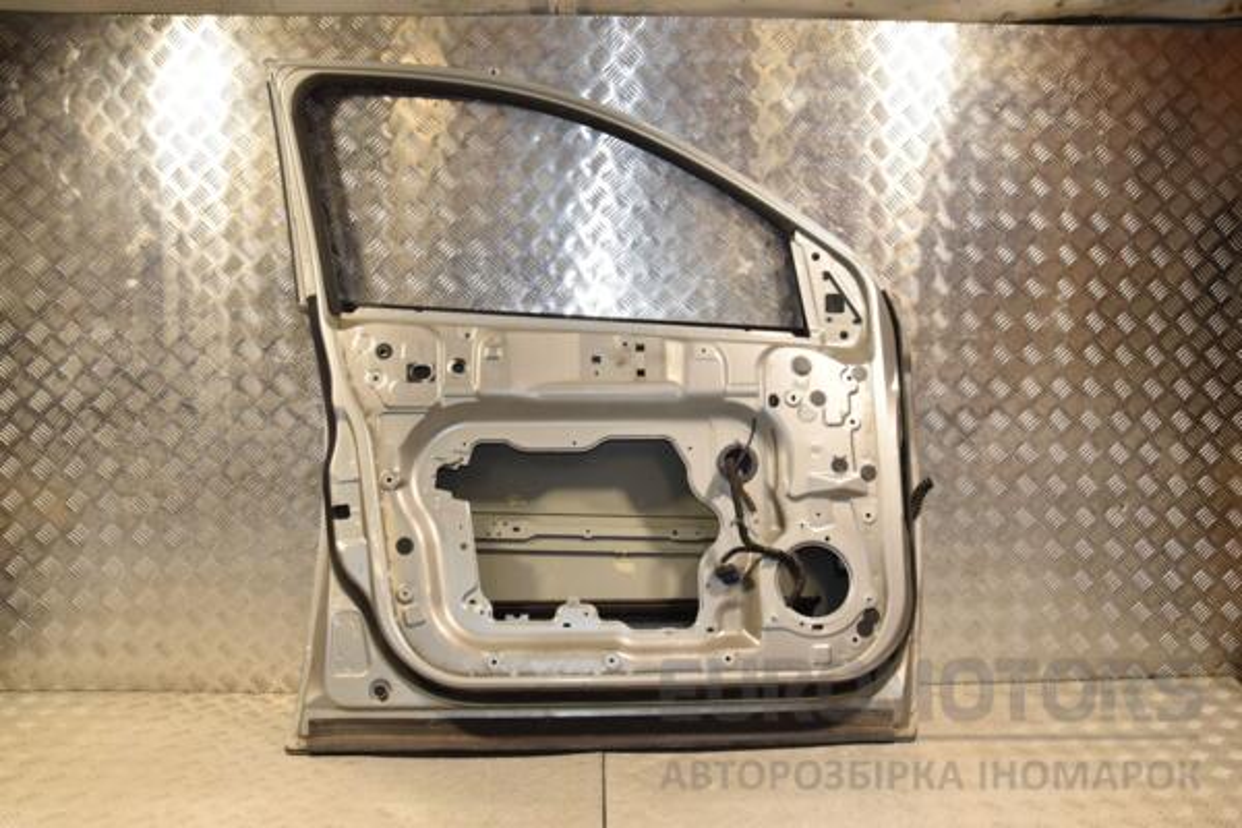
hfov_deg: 59.5
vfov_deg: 41.7
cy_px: 414
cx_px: 621
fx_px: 1087
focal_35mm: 32
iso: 800
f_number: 8
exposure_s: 1/200
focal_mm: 21
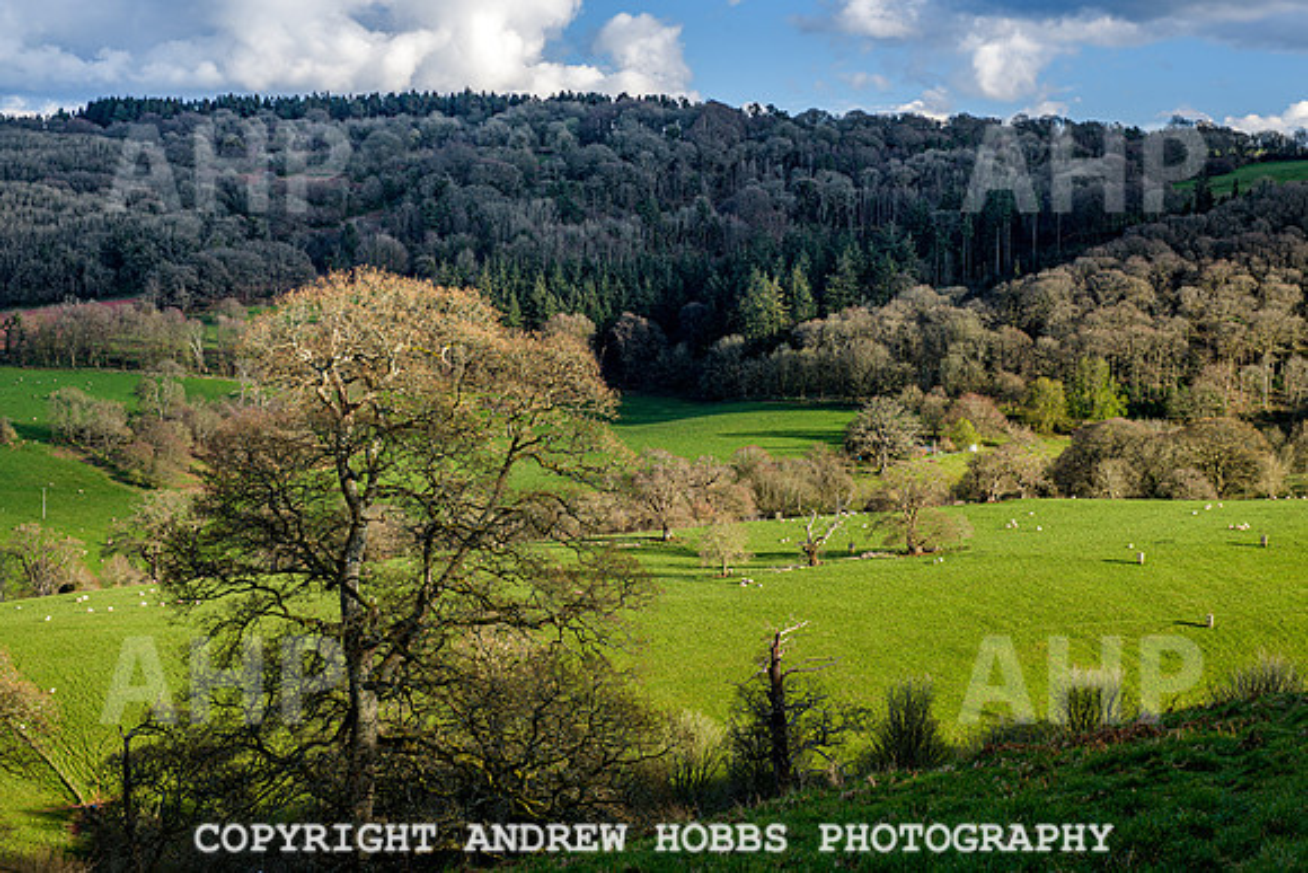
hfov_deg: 26.7
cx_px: 708
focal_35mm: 76
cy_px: 413
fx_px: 2753
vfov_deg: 18.0
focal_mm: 70
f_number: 5
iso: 125
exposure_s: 1/200
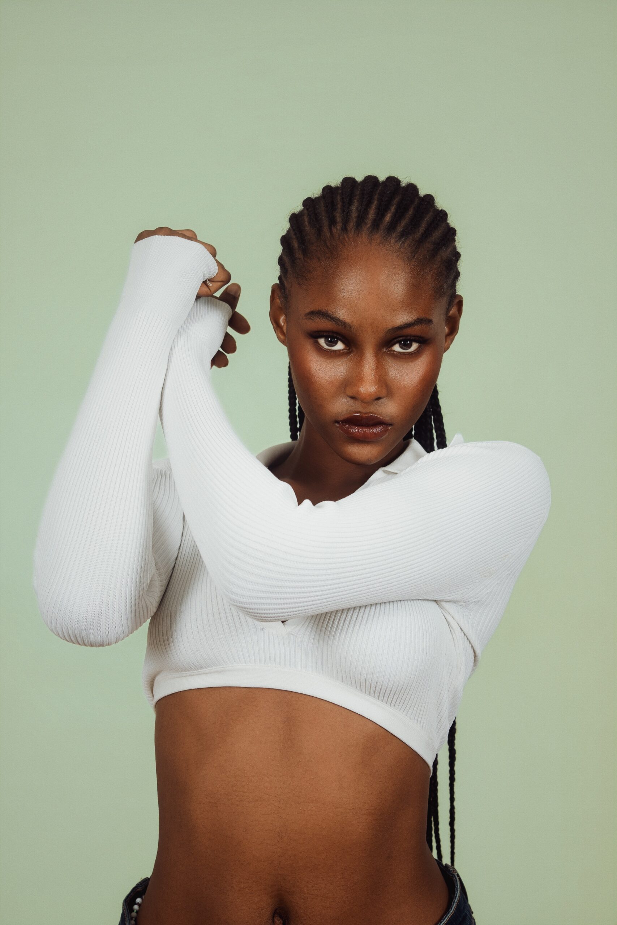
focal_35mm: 52
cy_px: 462
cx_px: 308
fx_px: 1337
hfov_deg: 26.0
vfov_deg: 38.2
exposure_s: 1/125
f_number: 4.5
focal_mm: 35
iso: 100
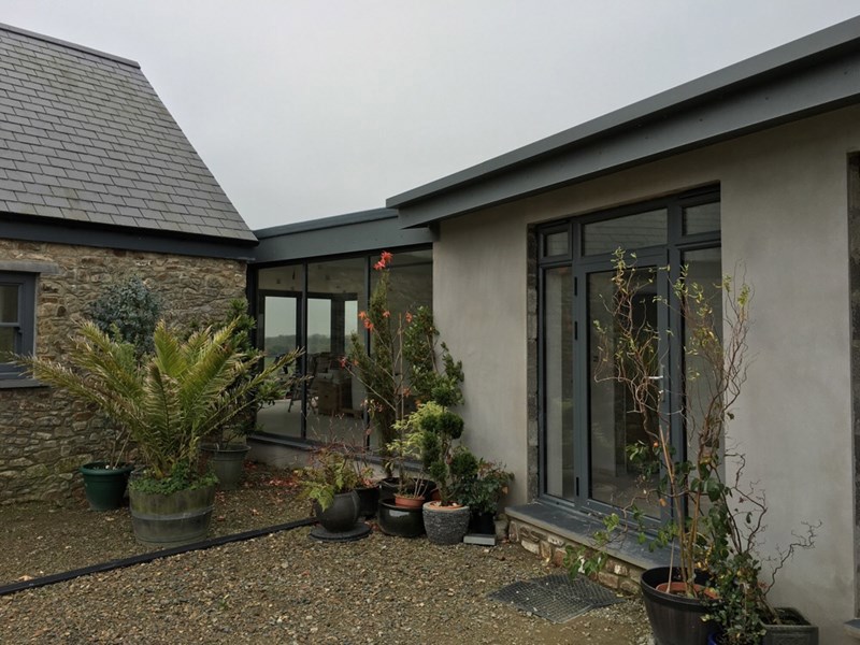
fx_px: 720
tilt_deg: +2.0
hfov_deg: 61.7
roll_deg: -0.6
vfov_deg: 48.2
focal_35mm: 29
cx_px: 430
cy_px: 322
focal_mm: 4.15
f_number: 2.2
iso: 25
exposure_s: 1/366
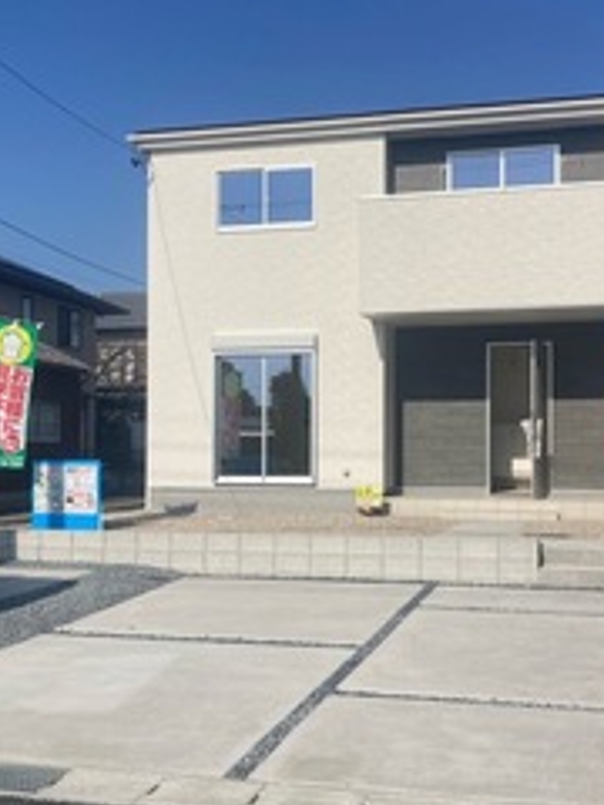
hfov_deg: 34.3
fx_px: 977
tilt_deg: +3.7
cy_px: 433
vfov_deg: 44.8
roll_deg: +0.1
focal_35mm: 42
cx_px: 342
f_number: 1.8
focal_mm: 3.99
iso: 25
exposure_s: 1/5348
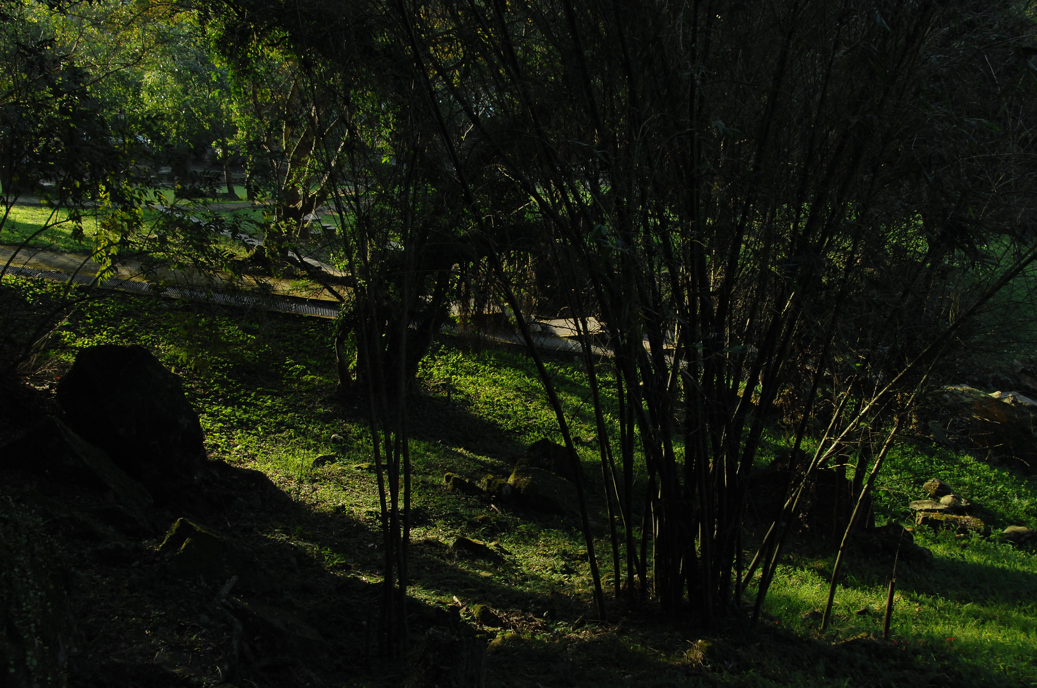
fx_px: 1122
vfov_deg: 34.1
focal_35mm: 39
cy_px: 344
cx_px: 518
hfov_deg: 49.6
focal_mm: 26
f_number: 8
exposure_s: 1/125
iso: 400
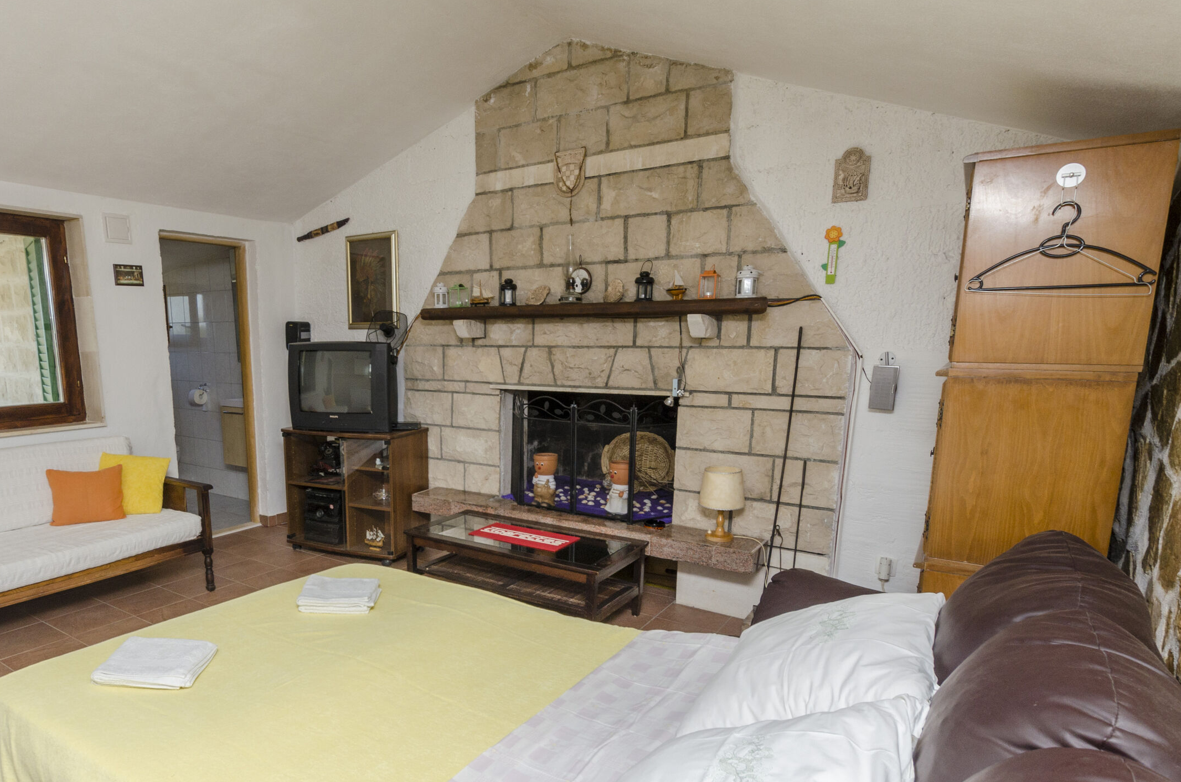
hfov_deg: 78.6
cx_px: 468
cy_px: 470
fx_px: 709
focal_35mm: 22
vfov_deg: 57.3
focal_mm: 11
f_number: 8
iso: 160
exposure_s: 1/160
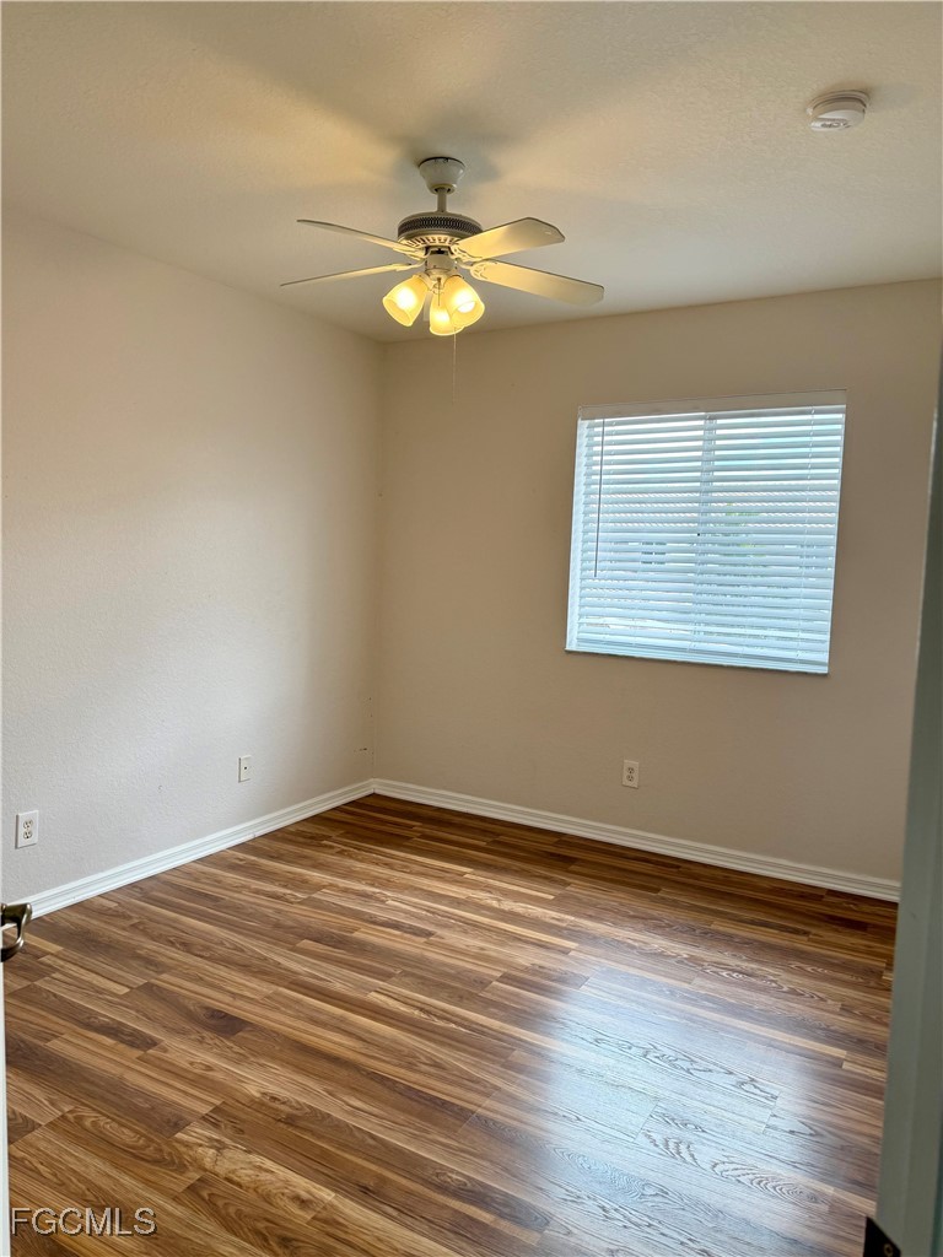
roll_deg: -2.1
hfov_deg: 56.8
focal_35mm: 24
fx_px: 872
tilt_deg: -4.5
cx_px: 472
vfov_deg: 71.6
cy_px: 628
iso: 100
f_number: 1.78
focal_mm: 6.76
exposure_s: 1/335
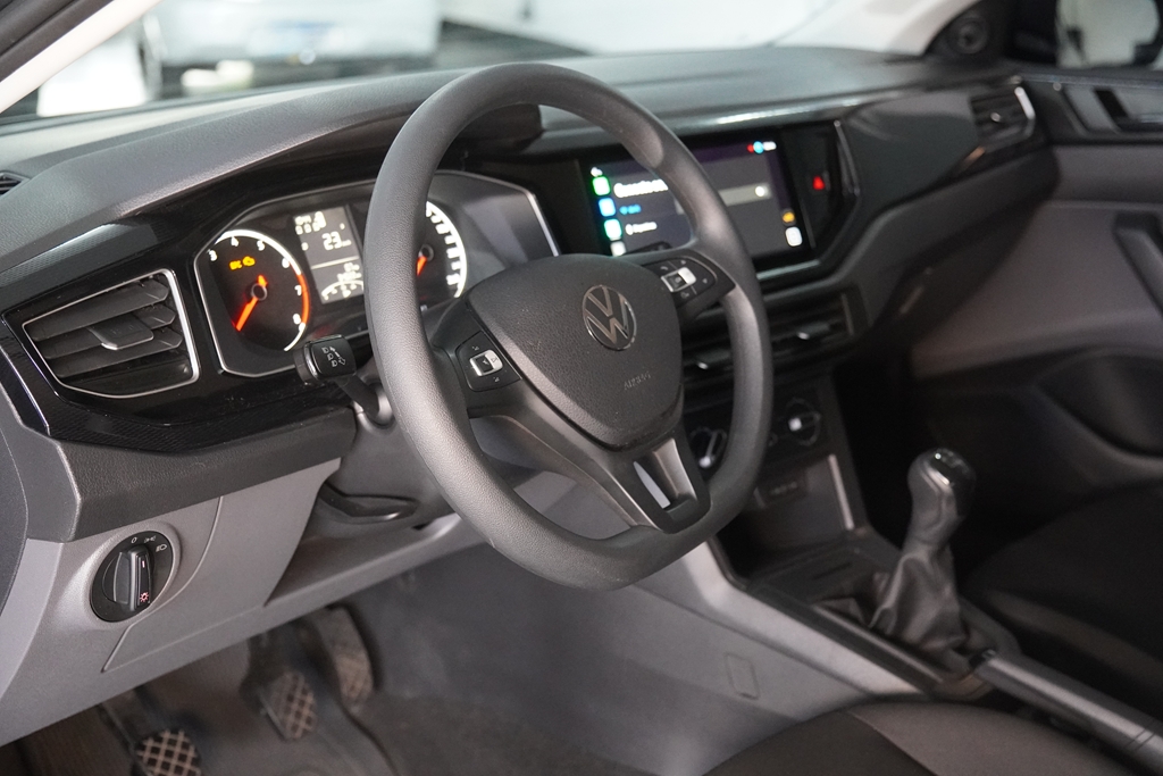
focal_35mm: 48
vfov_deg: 28.1
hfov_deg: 41.1
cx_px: 582
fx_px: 1551
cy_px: 388
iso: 4000
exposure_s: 1/160
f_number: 2.8
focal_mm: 32
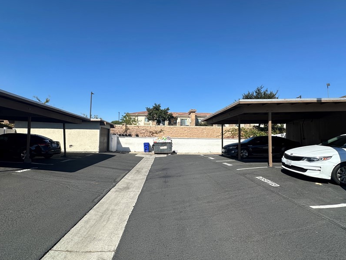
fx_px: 180
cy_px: 132
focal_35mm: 18
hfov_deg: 87.7
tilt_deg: +3.3
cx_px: 163
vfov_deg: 71.6
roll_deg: -1.5
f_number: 2.2
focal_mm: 2.22
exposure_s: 1/2304
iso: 50
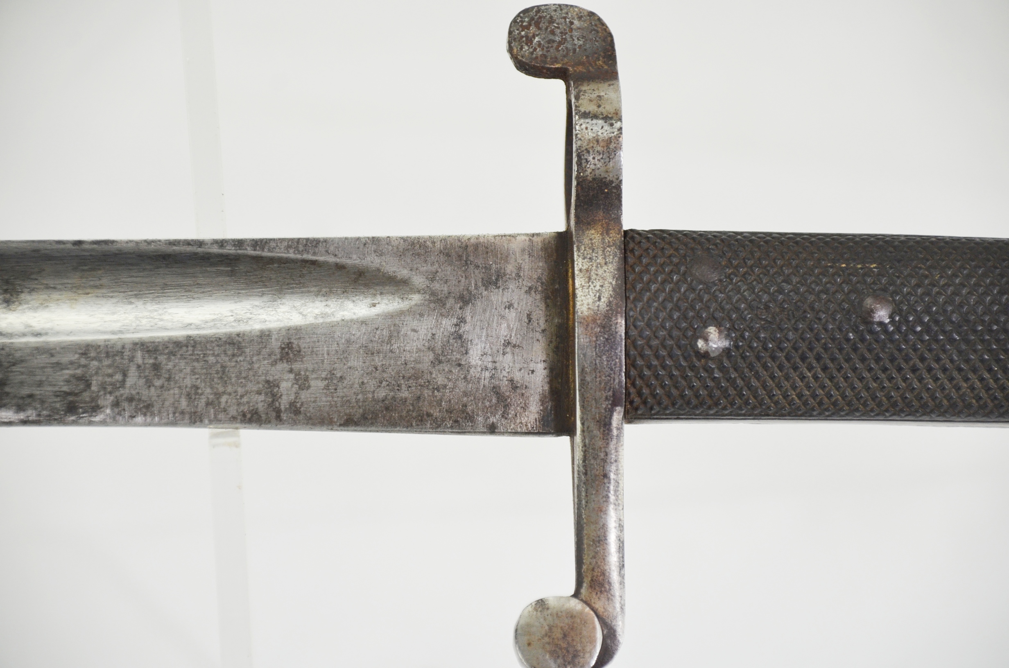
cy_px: 334
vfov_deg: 6.8
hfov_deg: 10.2
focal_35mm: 202
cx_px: 504
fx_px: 5664
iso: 720
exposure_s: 1/250
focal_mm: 135
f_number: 5.6
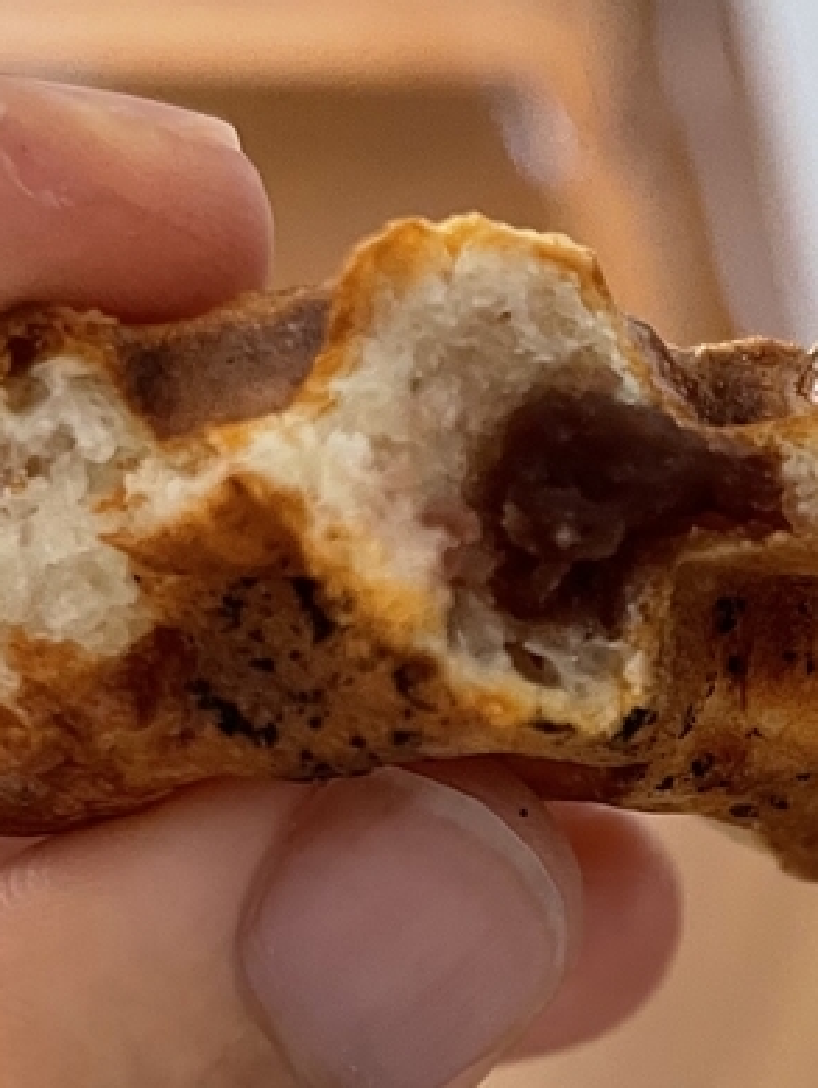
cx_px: 717
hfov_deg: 18.2
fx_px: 2518
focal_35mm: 80
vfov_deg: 23.9
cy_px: 937
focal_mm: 4.2
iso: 250
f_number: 1.6
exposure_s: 1/60
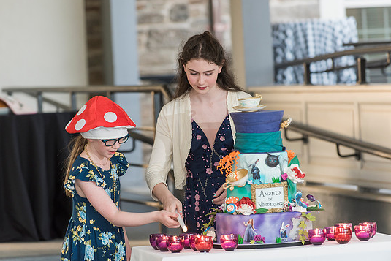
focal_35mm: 226
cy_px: 132
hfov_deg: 9.1
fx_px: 2455
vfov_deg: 6.1
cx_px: 178
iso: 1000
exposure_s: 1/160
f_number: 4
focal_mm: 200
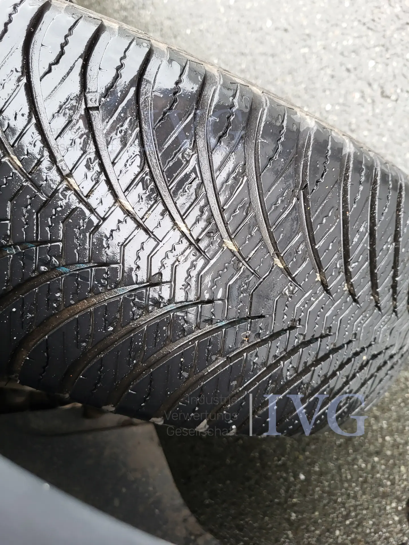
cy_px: 272
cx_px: 204
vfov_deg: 67.3
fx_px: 410
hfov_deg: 53.1
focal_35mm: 26
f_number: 1.8
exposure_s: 1/100
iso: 160
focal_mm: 5.4
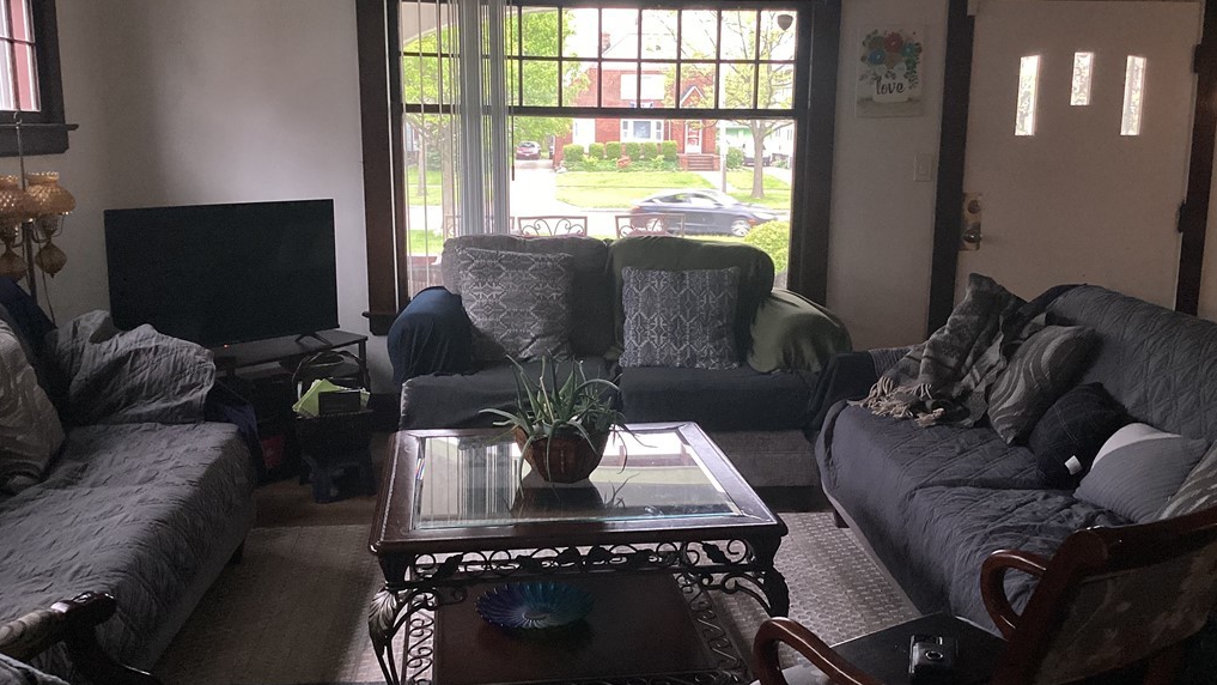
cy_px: 344
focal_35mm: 34
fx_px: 1097
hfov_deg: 58.0
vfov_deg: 34.6
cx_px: 607
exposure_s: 1/50
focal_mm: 3.3
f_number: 2.4
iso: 160
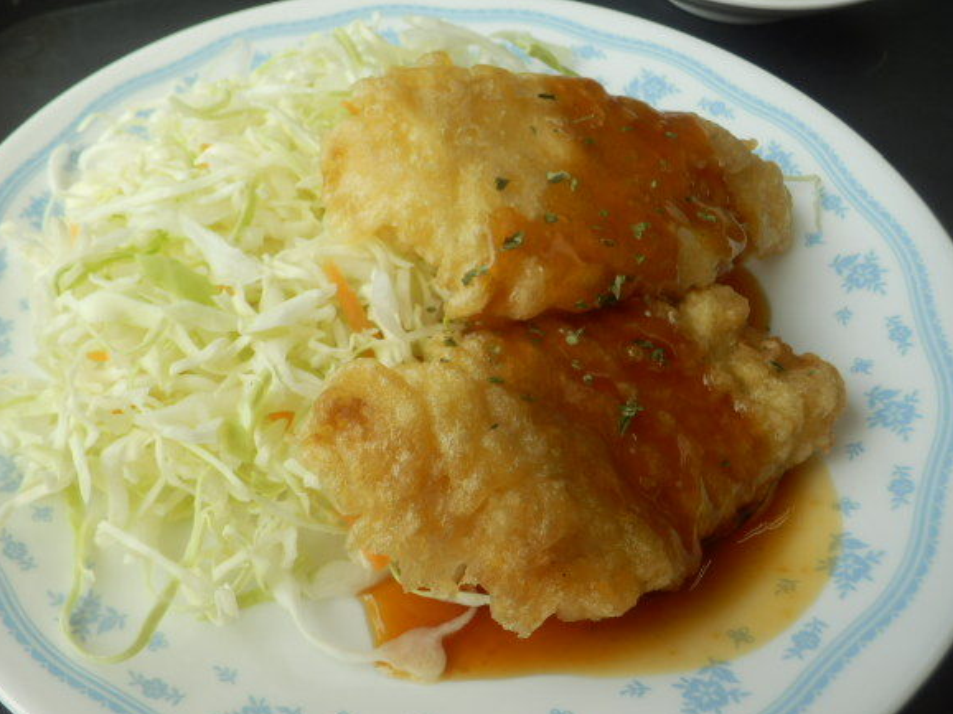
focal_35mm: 41
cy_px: 355
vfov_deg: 35.1
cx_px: 467
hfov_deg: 45.8
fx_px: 1128
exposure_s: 1/200
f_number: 3.9
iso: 80
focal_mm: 6.6
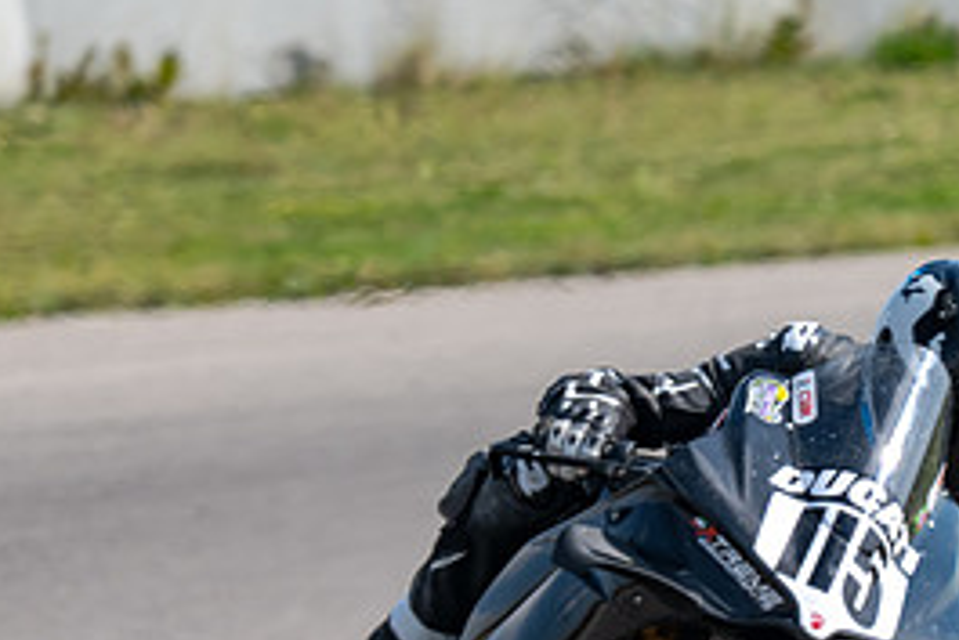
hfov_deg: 1.3
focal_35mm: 1561
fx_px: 41604
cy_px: 635
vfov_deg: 0.9
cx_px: 658
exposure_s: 1/800
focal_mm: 600
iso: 450
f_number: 11
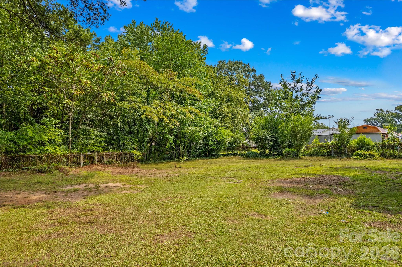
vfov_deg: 57.2
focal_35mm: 22
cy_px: 134
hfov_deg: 78.6
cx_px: 201
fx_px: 246
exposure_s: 1/1600
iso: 100
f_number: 2.8
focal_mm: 8.38
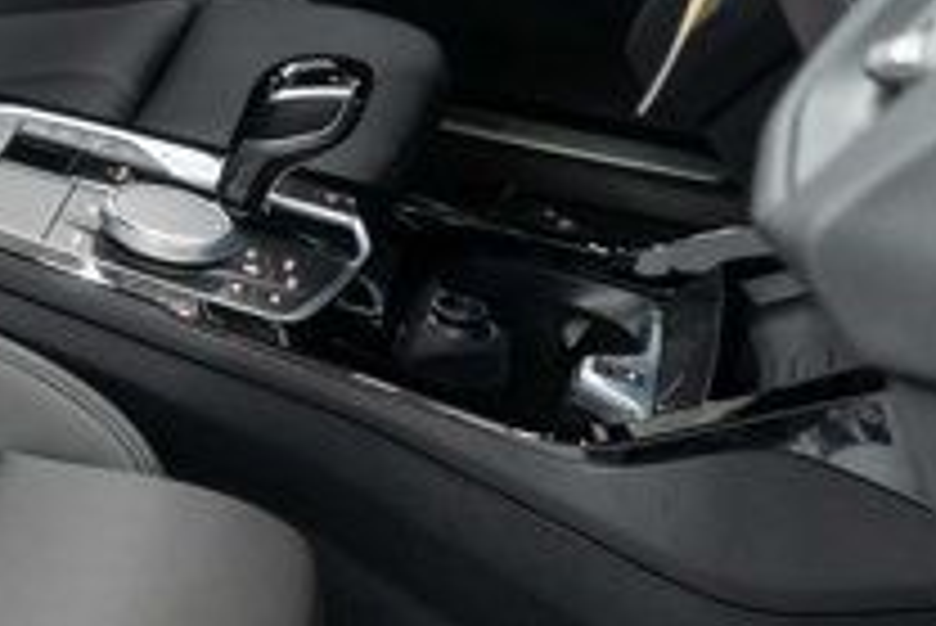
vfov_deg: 9.8
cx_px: -760
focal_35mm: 138
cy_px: -173
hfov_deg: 13.3
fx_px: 3590
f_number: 3.2
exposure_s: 1/50
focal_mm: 28
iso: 800
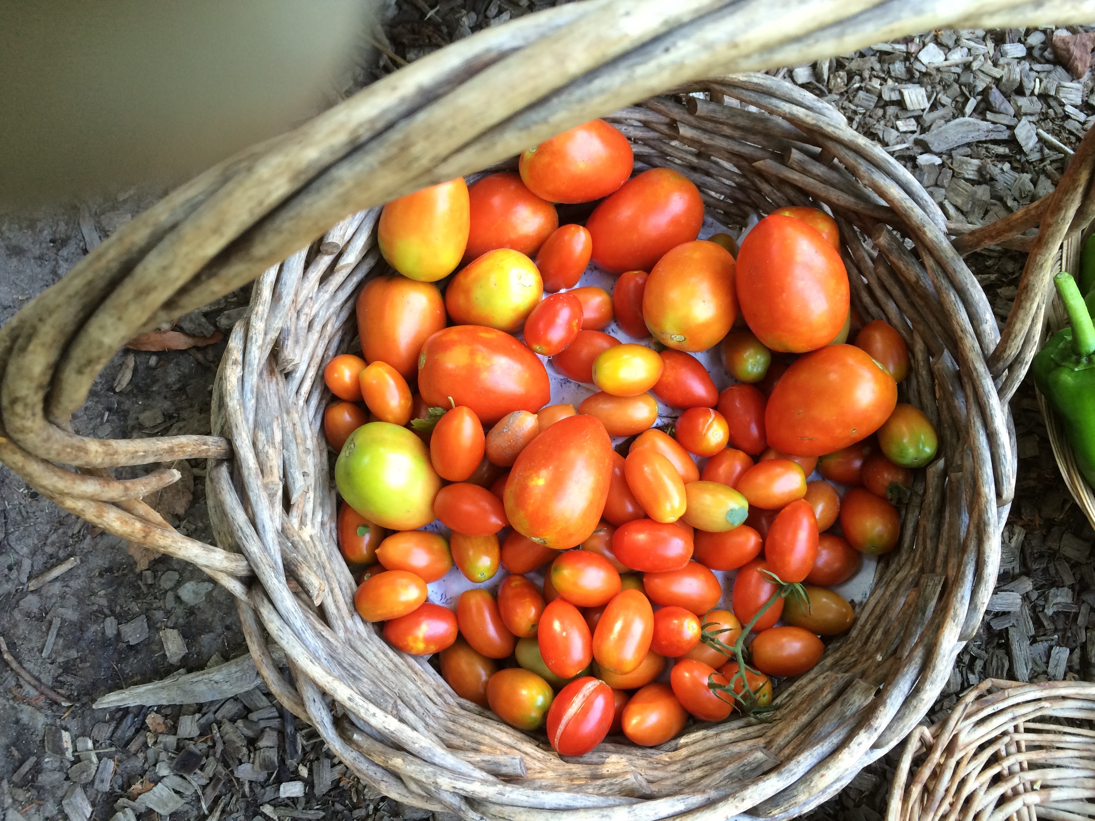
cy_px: 410
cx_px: 548
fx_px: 917
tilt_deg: -80.9
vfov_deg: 48.2
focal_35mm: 29
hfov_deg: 61.7
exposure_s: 1/30
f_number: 2.2
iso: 50
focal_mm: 4.15
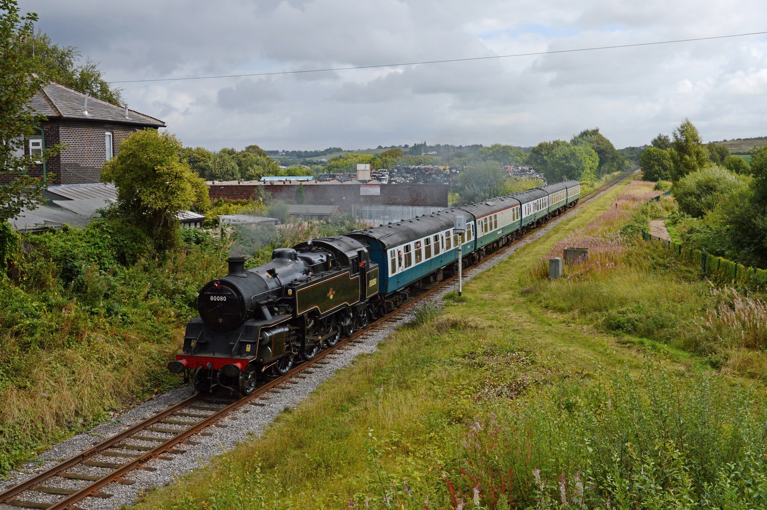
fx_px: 894
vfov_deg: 31.8
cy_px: 255
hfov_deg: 46.4
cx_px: 384
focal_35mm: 42
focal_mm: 28
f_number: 8
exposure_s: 1/400
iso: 100
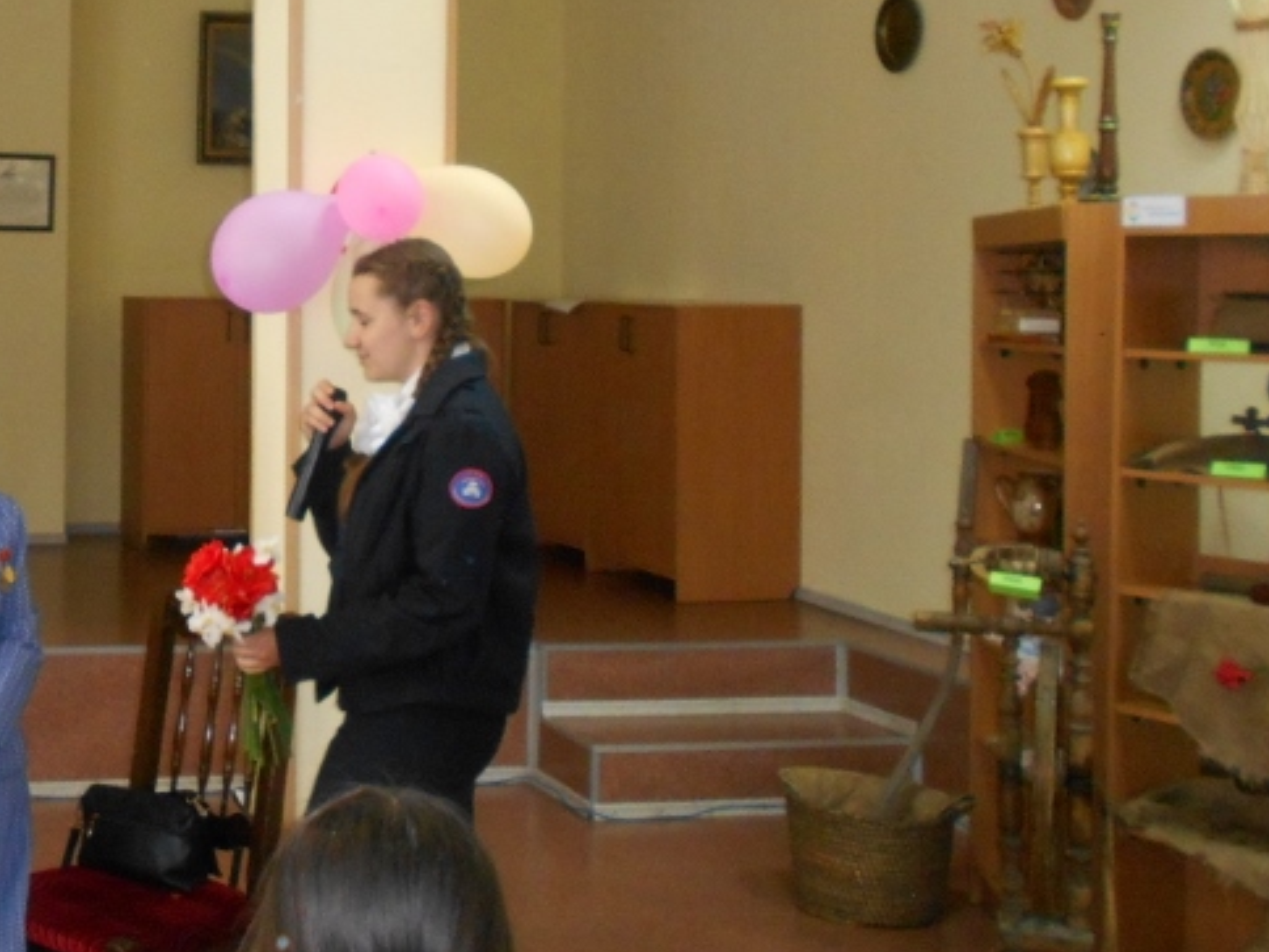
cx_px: 107
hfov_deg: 33.0
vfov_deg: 26.3
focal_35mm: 55
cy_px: 283
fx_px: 2016
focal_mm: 4.6
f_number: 3.2
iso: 320
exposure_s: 1/25
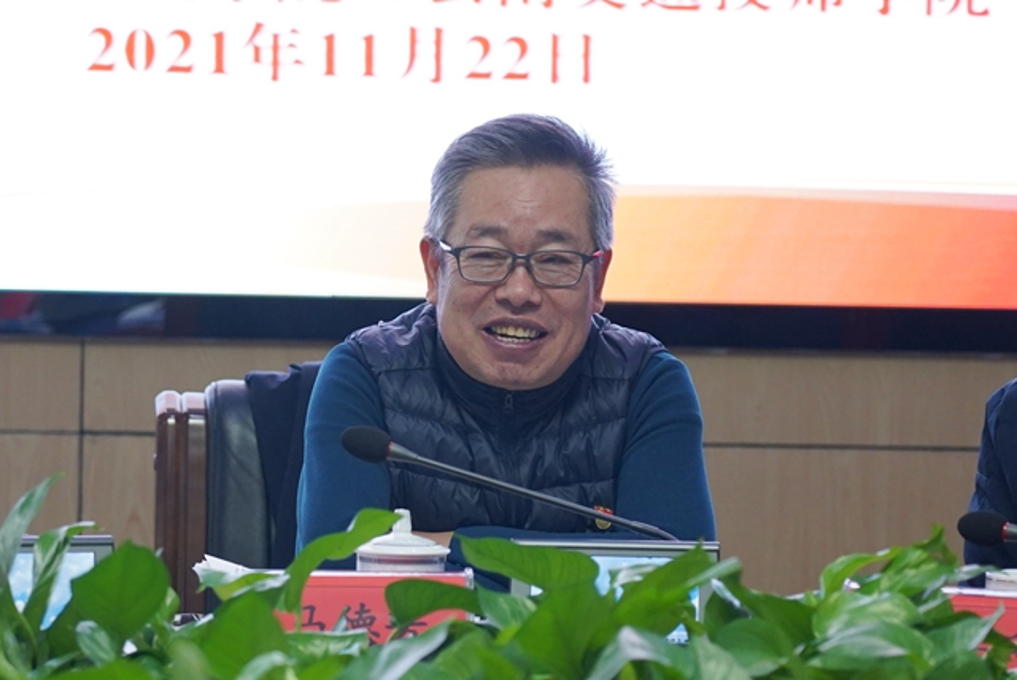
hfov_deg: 19.4
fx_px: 2969
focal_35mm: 105
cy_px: 340
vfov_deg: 13.1
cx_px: 508
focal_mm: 105
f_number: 4
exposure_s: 1/160
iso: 2000
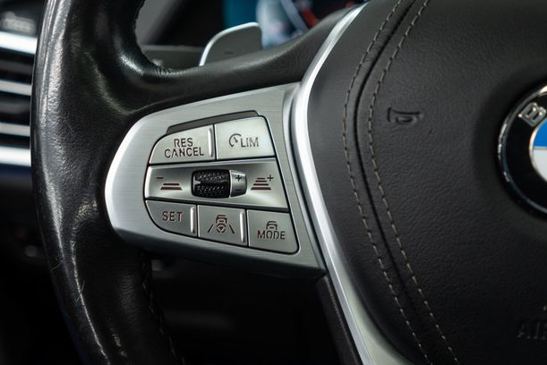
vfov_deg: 30.5
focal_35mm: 44
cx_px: 286
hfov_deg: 44.5
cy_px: 189
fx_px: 669
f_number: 3.2
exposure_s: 1/40
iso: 640
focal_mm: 28
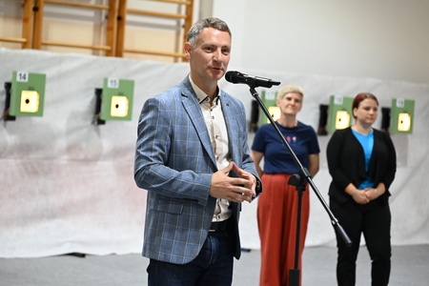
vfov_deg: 13.2
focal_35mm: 104
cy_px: 143
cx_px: 214
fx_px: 1239
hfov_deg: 19.6
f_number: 4
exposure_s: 1/125
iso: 1600
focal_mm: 104
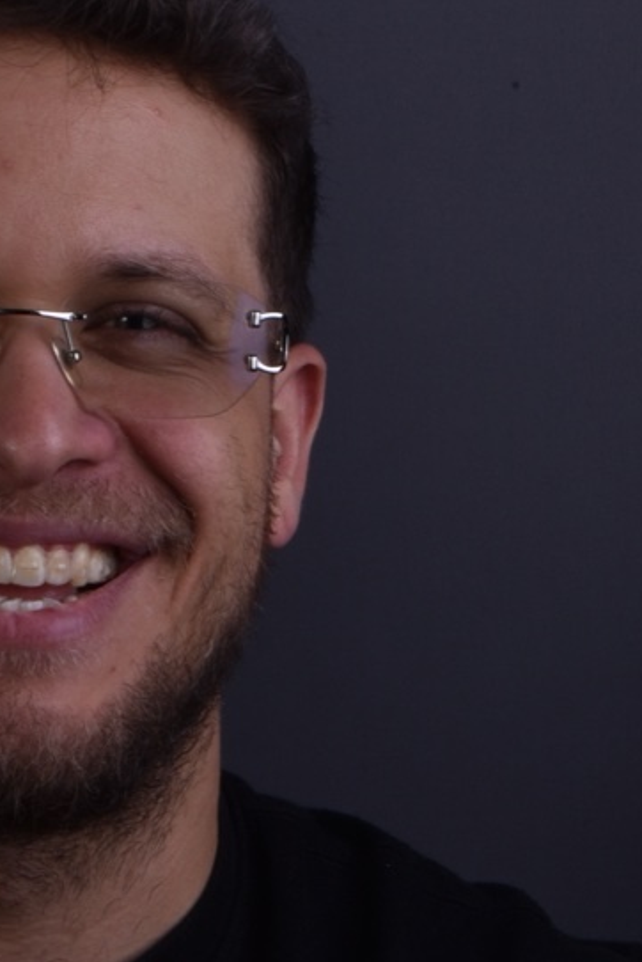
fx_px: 8281
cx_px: -115
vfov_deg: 6.6
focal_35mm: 310
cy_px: 962
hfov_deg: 4.4
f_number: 25
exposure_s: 1/125
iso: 100
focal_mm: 105
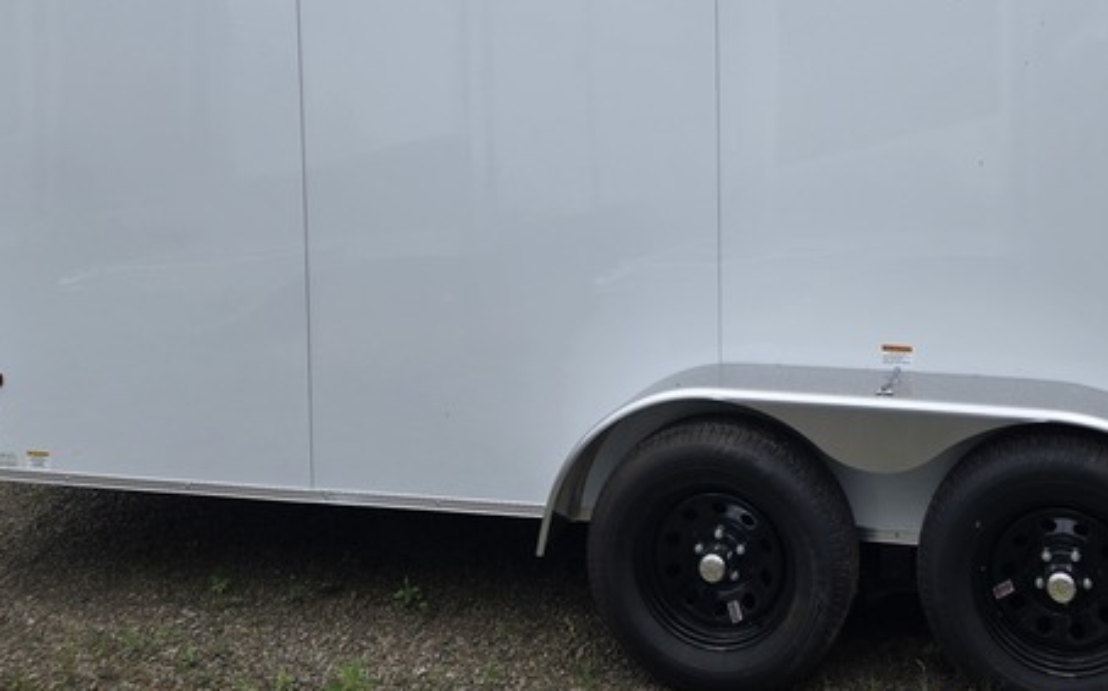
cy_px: 81
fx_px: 1297
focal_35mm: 43
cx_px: 849
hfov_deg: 44.5
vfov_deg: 28.7
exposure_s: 1/758
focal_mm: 5.4
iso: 25
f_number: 1.8
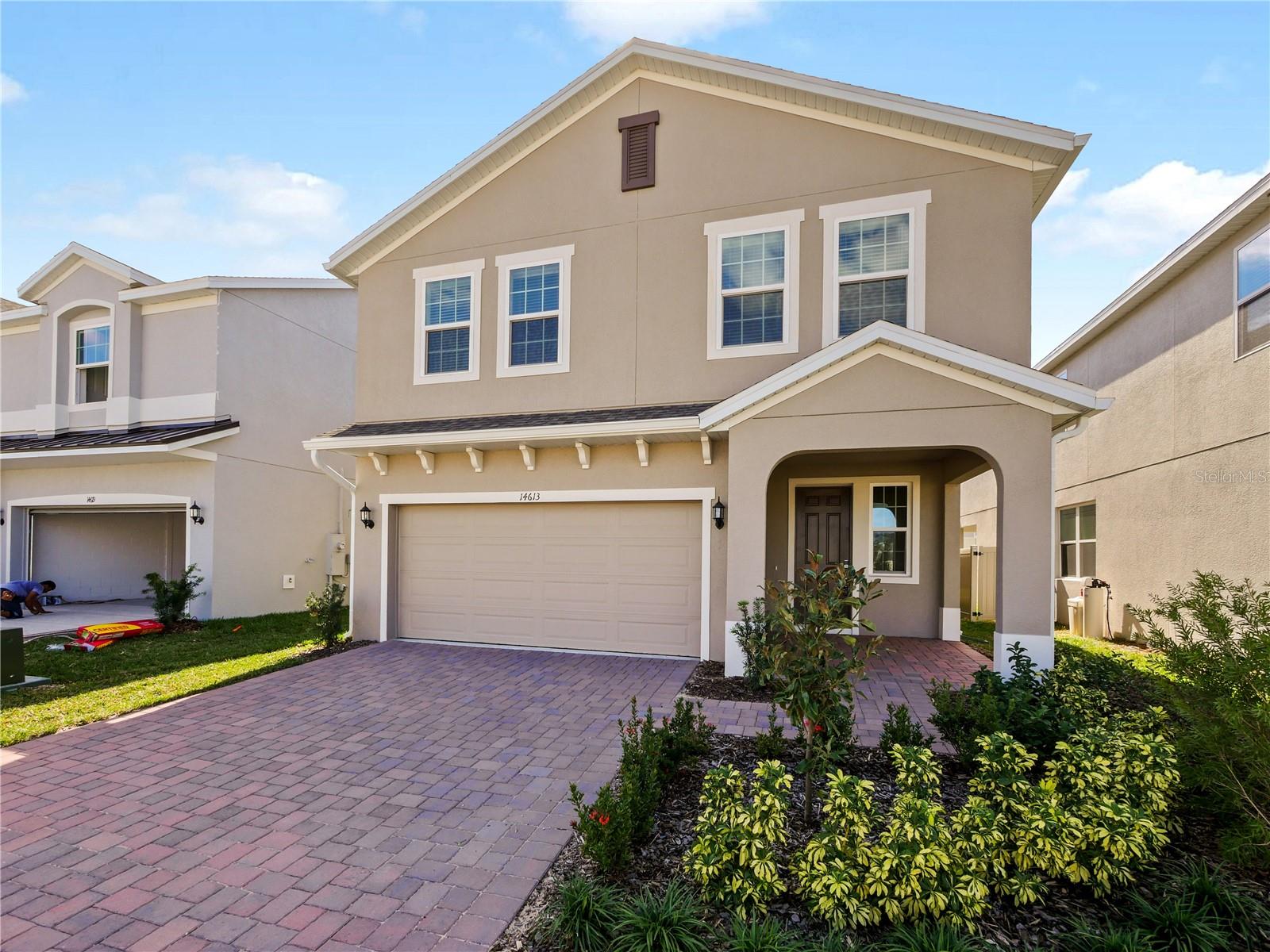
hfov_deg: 102.1
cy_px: 476
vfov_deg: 85.7
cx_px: 635
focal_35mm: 14
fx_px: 514
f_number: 6.3
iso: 200
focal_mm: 7
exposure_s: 1/320
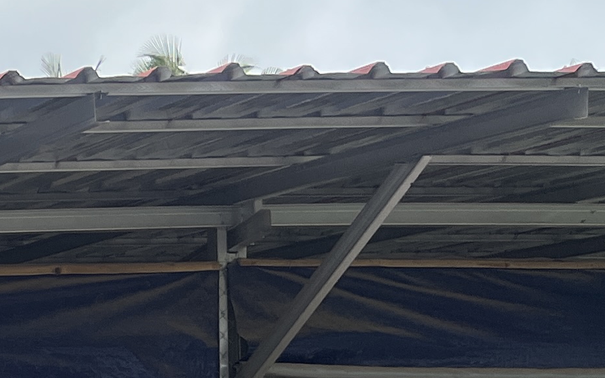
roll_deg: +1.5
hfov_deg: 14.1
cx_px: -661
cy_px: 821
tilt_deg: +1.1
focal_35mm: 120
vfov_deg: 9.9
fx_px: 1979
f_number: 1.6
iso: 50
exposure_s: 1/761
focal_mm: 5.1
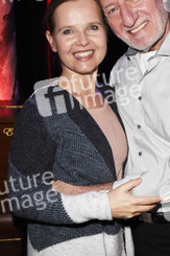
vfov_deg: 40.3
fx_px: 348
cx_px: 118
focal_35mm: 49
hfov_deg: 27.3
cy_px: 144
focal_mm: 20
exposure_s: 1/125
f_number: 6.3
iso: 1600
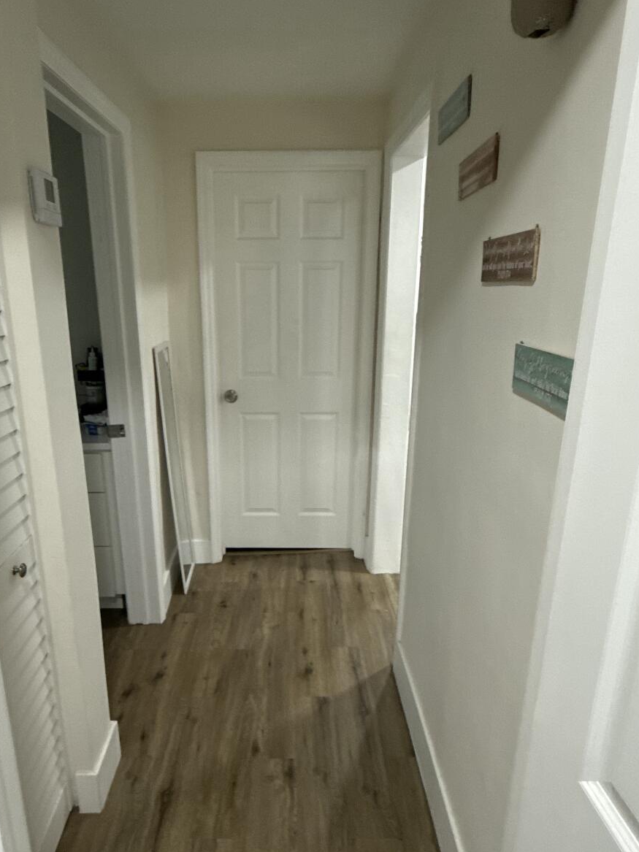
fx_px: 591
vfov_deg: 71.4
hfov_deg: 56.7
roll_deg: -0.1
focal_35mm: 24
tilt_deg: -16.3
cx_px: 283
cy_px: 469
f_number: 2.2
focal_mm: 2.22
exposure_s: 1/75
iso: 320
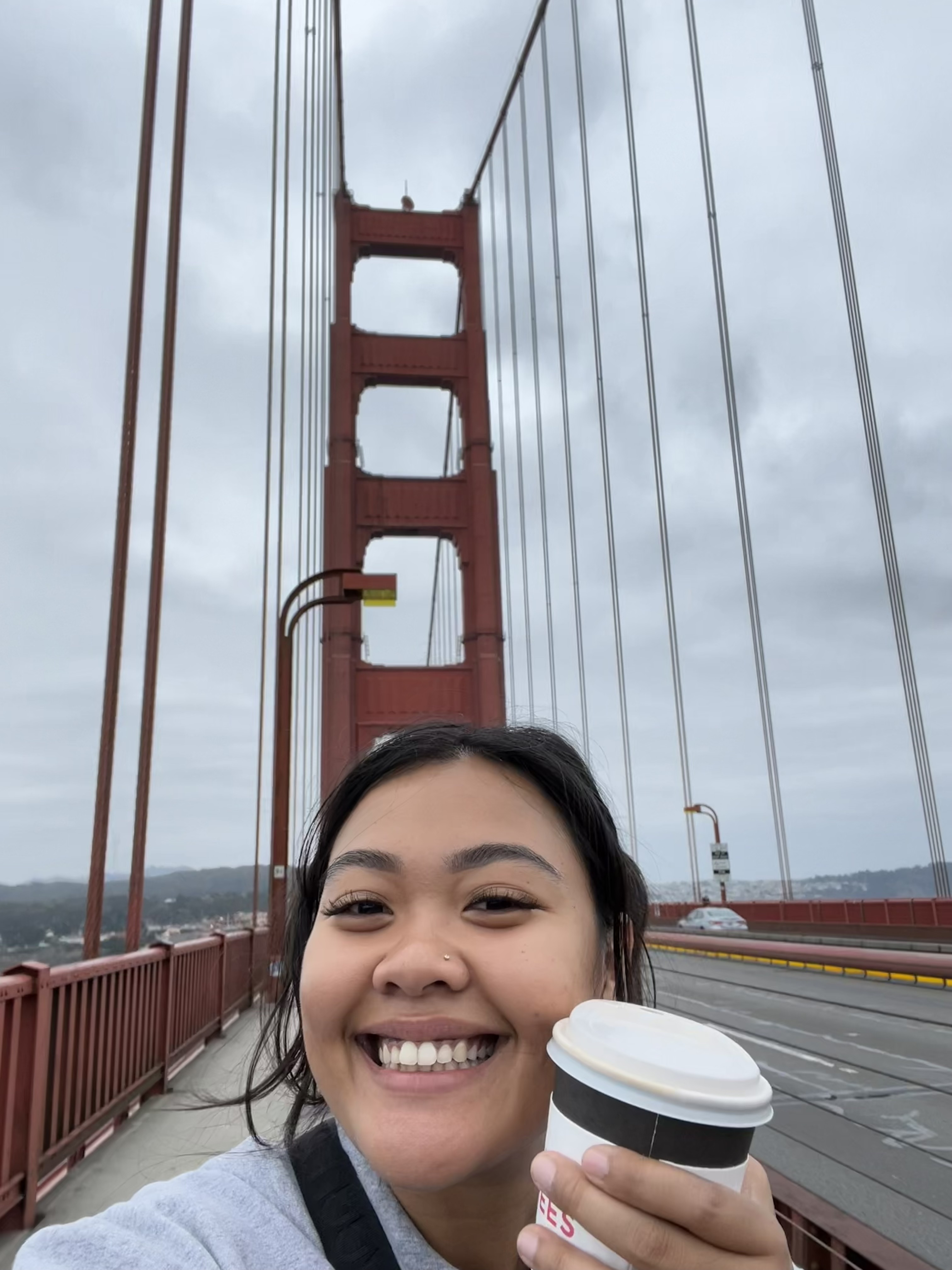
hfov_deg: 58.9
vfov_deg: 73.9
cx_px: 476
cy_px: 635
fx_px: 843
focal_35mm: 23
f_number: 2.2
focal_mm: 2.71
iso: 25
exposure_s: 1/130
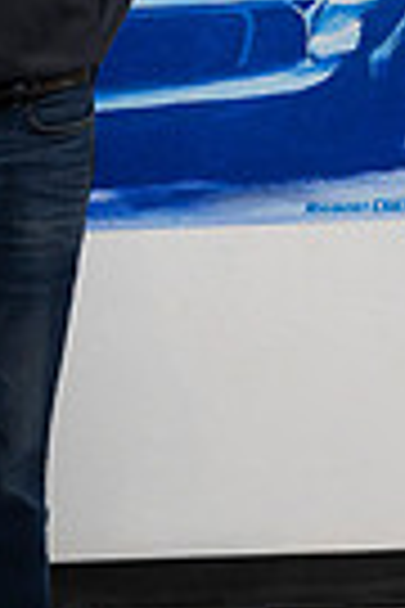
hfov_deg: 9.5
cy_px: 248
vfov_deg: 14.6
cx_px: -216
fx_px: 2362
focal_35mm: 140
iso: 5600
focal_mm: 42
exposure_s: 1/250
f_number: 7.1
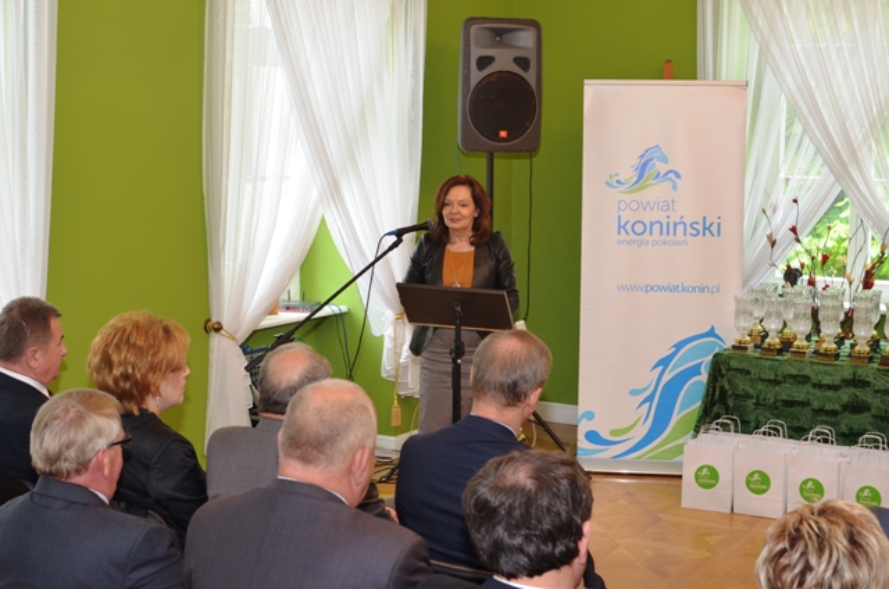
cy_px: 294
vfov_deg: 25.6
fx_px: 1294
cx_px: 444
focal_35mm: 52
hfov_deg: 37.9
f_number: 7.1
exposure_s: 1/60
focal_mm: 35
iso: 800
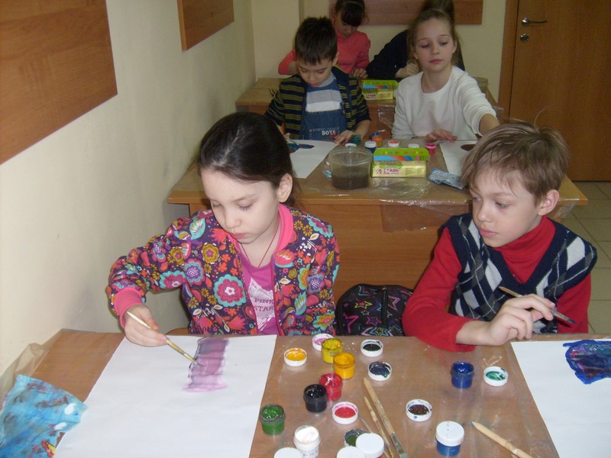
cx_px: 306
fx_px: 618
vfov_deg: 40.7
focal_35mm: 35
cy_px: 229
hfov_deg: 52.6
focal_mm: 5.8
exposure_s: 1/45
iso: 100
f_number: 2.8
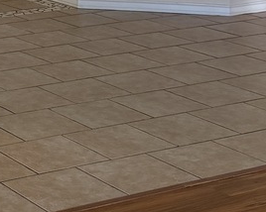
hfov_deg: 14.6
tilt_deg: -1.3
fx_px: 991
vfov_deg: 11.7
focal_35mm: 126
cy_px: -108
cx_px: -92
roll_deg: +2.3
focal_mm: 6.76
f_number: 1.78
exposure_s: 1/179
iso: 200
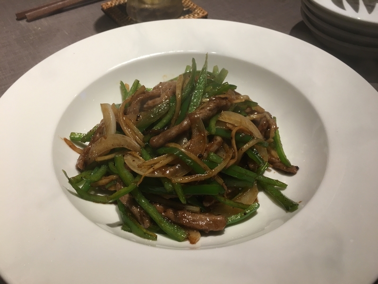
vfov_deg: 48.2
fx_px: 317
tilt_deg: -46.2
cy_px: 142
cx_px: 189
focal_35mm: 29
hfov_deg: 61.7
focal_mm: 4.15
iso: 32
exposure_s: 1/40
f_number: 2.2
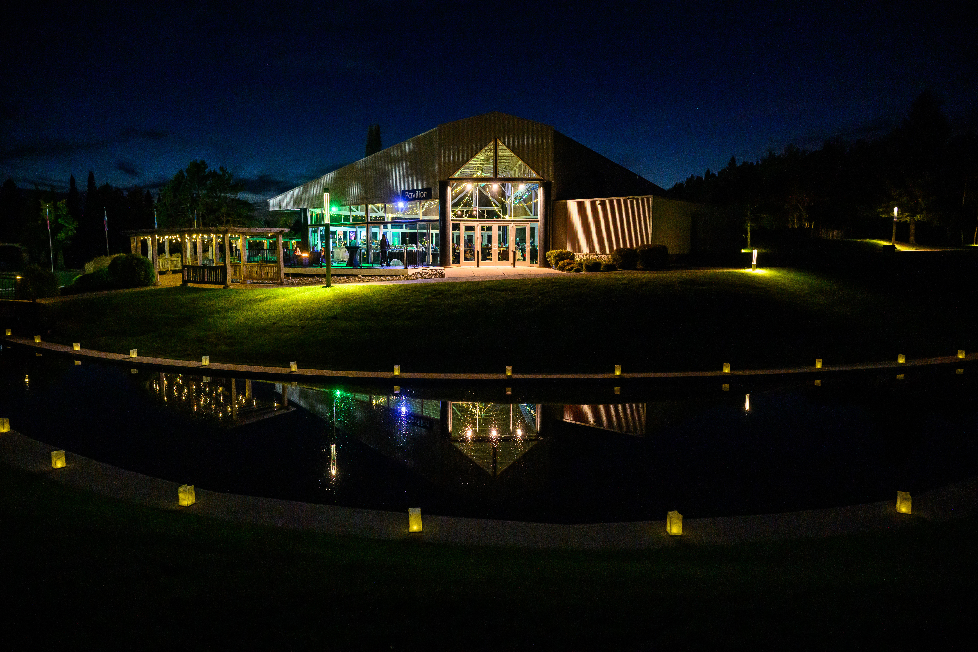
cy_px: 326
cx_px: 489
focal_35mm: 24
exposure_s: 1/25
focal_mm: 24
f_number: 4
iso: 6400
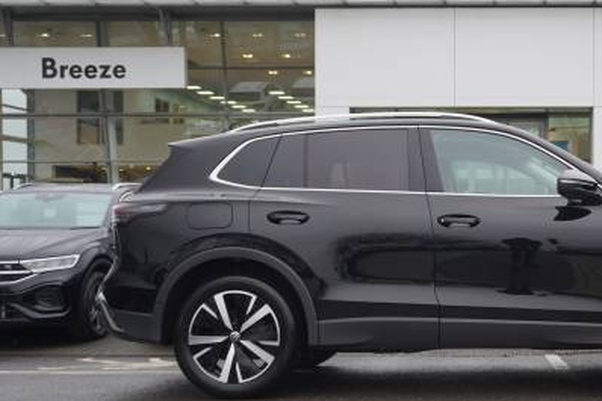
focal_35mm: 53
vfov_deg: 25.5
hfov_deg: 36.3
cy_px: 222
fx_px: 886
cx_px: 483
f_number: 4
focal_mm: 22
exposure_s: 1/60
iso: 200
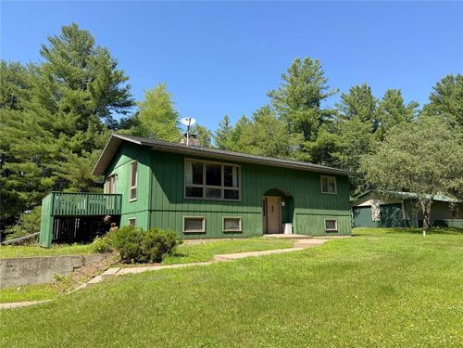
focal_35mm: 24
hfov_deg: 71.6
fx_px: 321
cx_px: 232
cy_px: 174
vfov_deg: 56.8
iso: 80
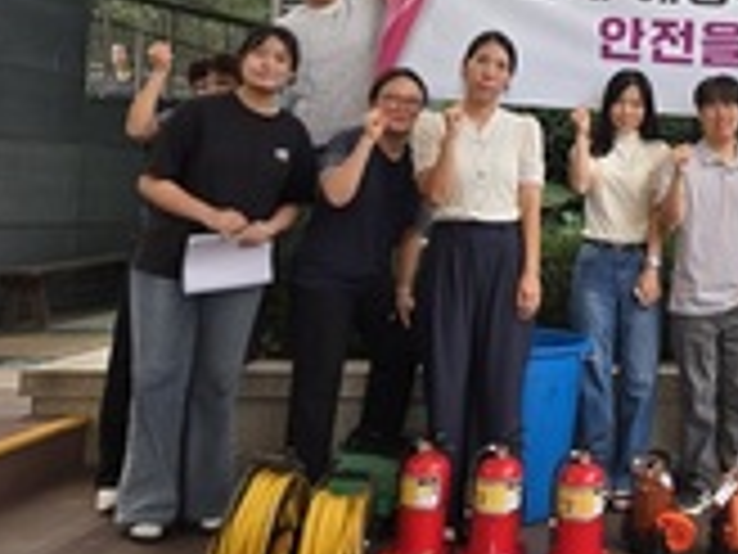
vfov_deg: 29.1
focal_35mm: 49
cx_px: 760
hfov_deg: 34.8
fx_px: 1045
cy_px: 124
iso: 80
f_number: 1.8
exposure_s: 1/714
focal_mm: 5.4
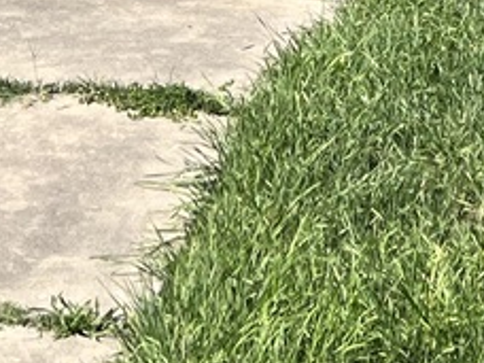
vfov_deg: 8.1
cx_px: 299
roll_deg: -0.7
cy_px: -609
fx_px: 2293
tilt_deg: +1.8
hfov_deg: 12.0
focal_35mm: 164
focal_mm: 5.7
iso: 50
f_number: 1.5
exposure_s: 1/3077
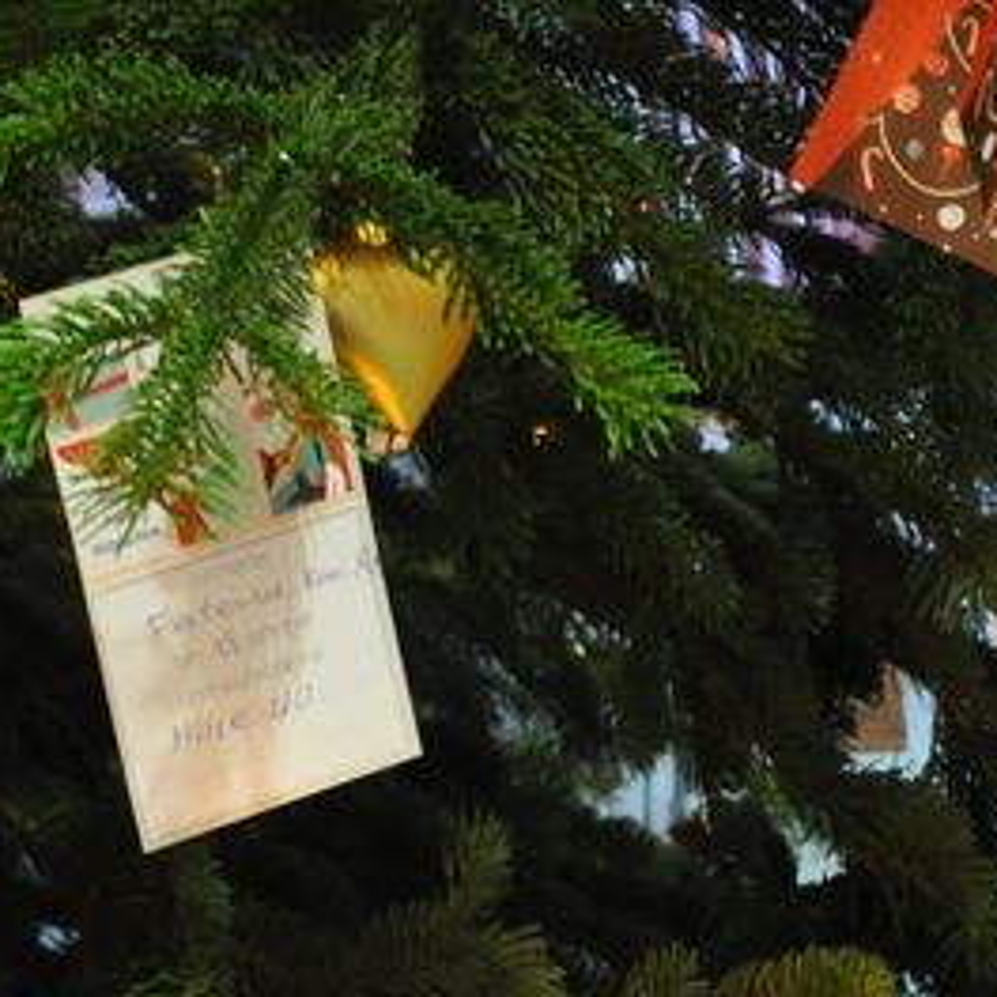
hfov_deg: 14.6
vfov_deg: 15.0
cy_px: 393
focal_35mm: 116
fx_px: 3780
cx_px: -151
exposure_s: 1/13
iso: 1600
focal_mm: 20
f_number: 3.5
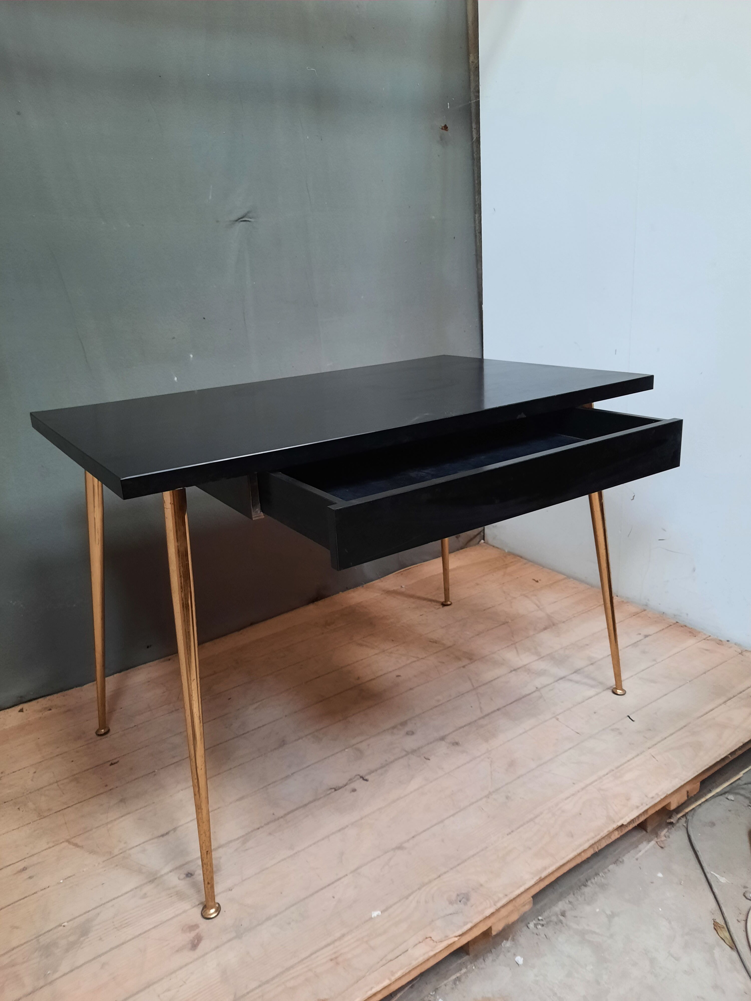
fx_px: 723
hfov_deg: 54.9
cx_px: 376
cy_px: 500
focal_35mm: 25
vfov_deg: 69.4
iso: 320
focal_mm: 4.6
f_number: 2
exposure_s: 1/33
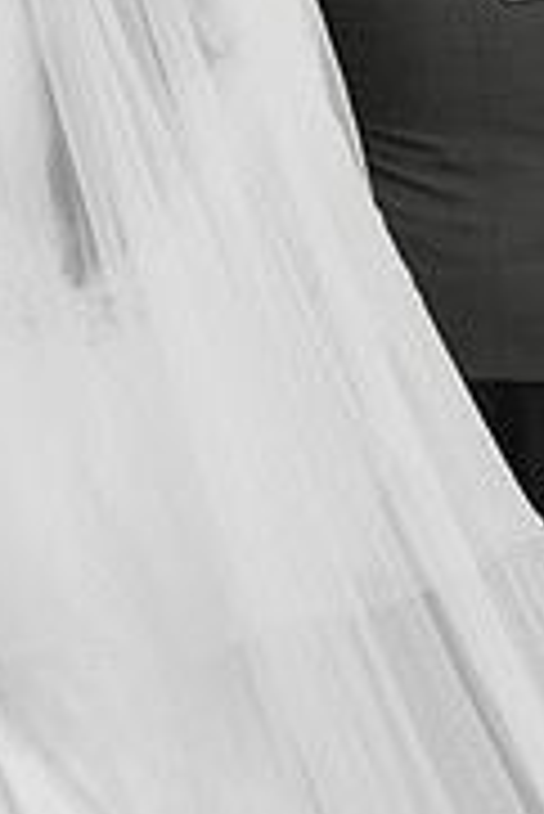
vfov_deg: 23.2
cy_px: 243
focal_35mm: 87
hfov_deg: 15.7
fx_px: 1968
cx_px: 288
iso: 400
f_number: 4
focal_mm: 35
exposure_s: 1/200
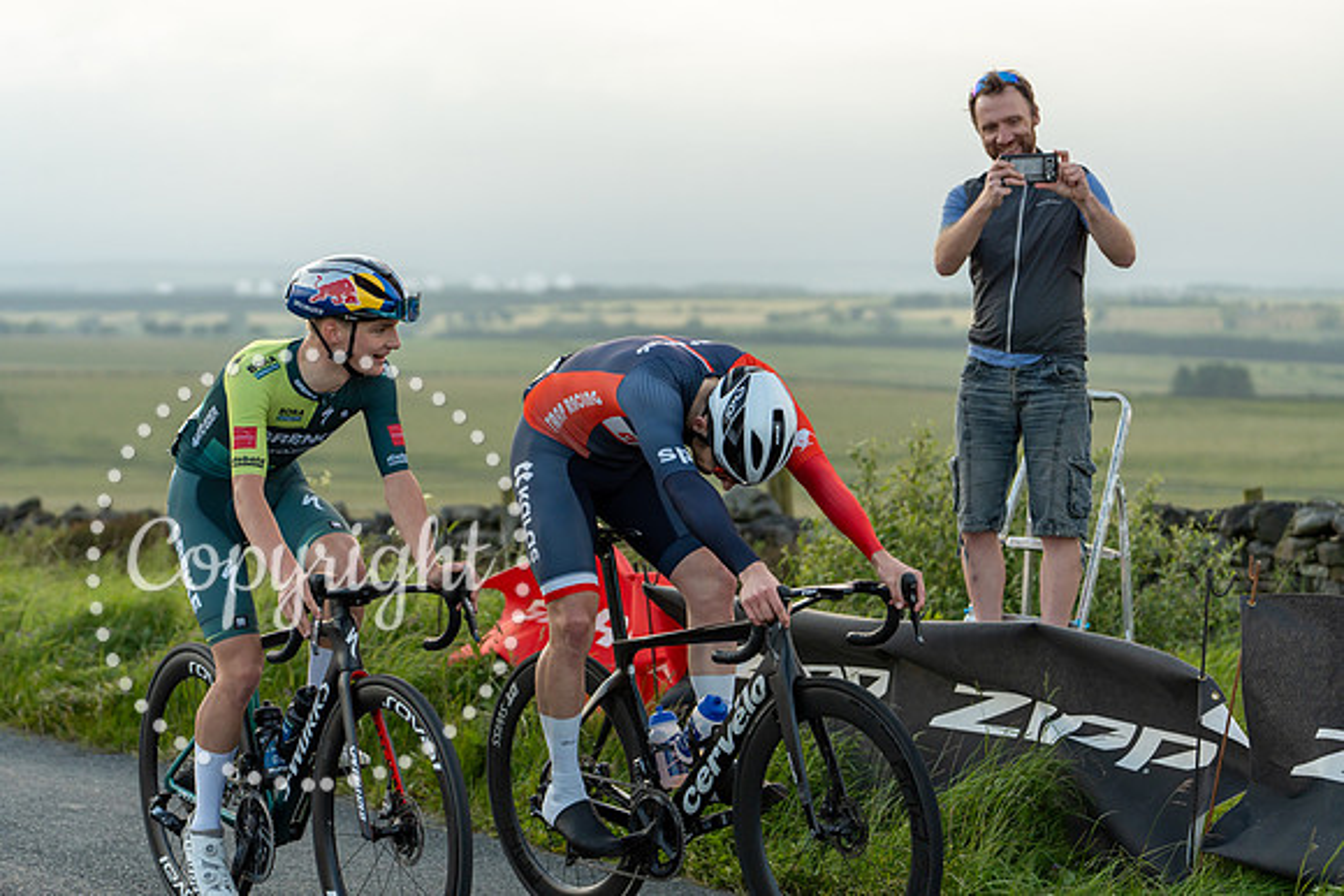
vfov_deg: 16.3
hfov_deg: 24.2
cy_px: 448
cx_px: 672
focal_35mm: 84
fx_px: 3137
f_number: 3.2
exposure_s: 1/1250
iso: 400
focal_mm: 84
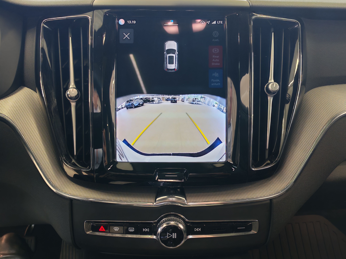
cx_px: 173
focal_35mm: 33
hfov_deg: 55.4
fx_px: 330
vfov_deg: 42.9
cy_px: 130
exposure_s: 1/50
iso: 859
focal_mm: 6.12
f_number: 1.9
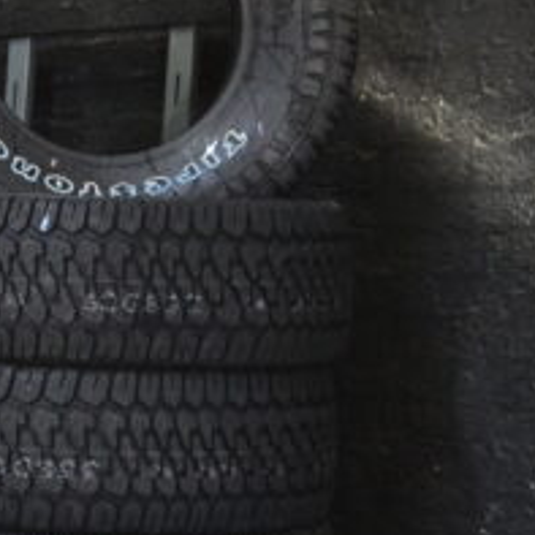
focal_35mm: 146
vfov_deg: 11.9
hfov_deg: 11.1
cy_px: 113
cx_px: -470
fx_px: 2553
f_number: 4
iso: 640
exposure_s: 1/60
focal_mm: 22
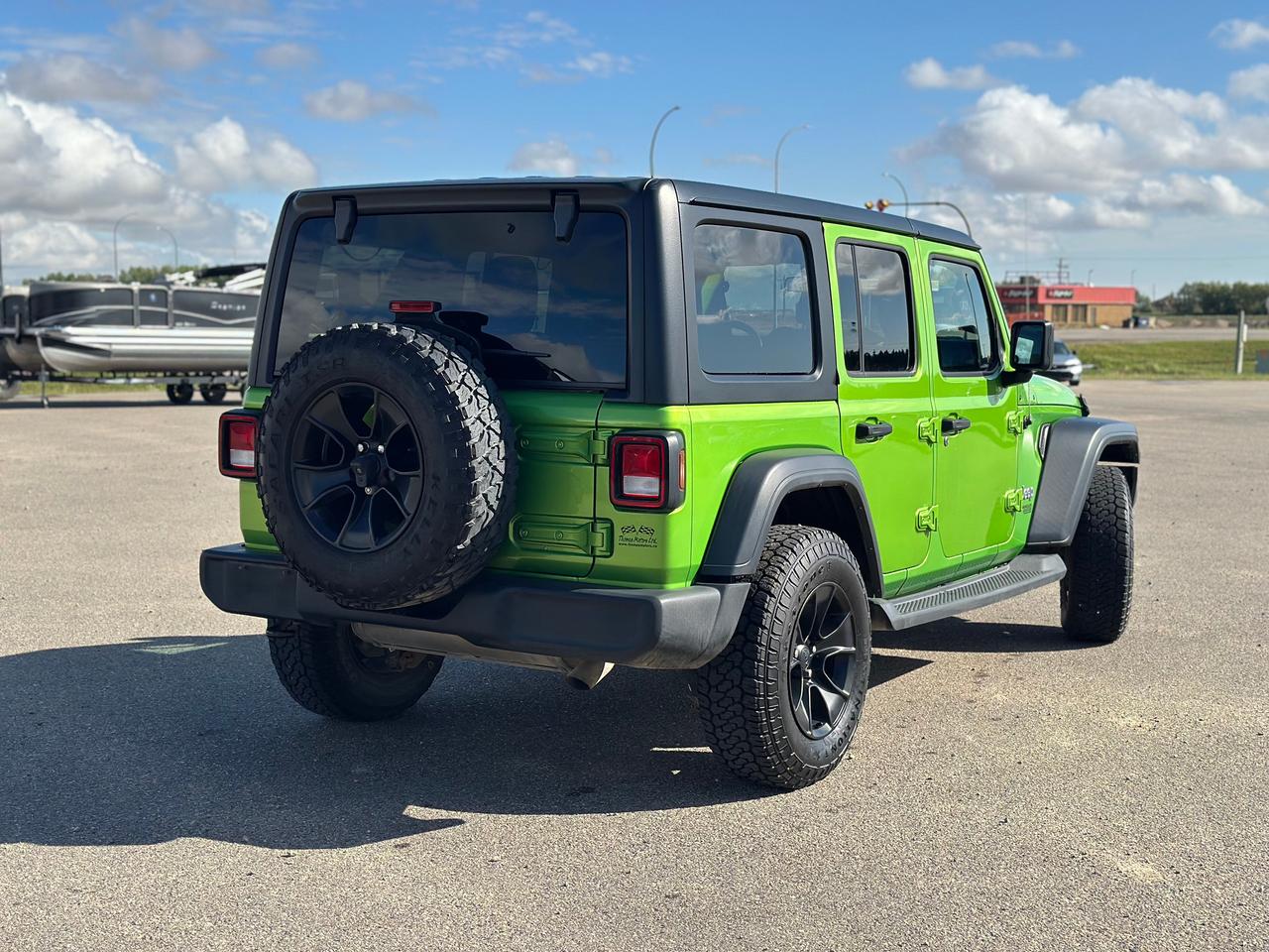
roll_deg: -2.2
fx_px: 1760
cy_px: 476
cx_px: 634
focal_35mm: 48
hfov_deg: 39.7
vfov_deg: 30.3
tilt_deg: -2.9
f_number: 1.78
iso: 100
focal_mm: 6.86
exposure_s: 1/4566
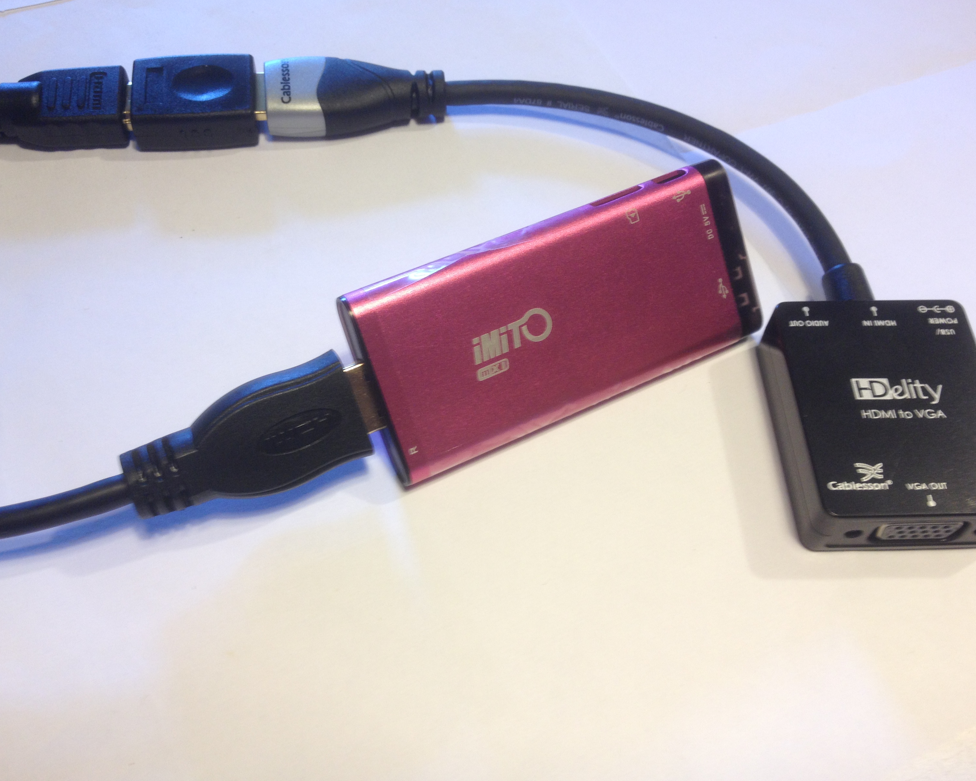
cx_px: 489
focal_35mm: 37
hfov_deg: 49.1
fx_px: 1069
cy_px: 388
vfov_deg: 40.1
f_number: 2.4
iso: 64
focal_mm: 4.28
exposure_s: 1/20
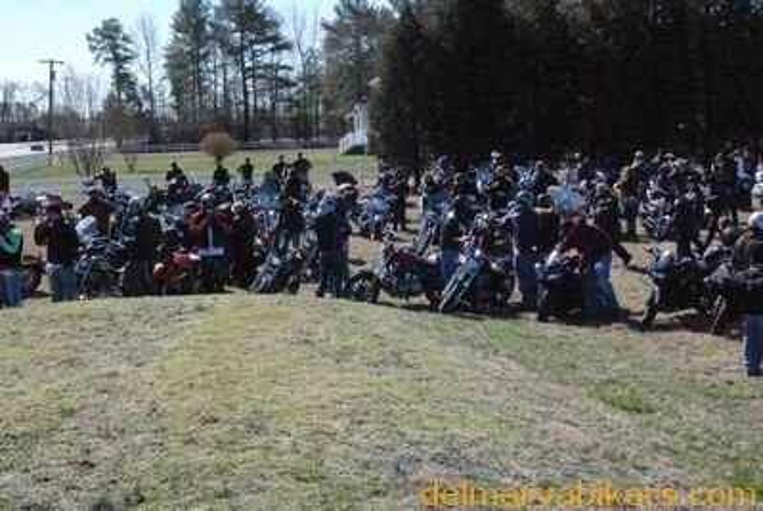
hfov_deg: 41.1
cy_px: 256
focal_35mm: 48
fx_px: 1018
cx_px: 382
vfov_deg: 28.1
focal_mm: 32
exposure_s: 1/1250
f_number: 18
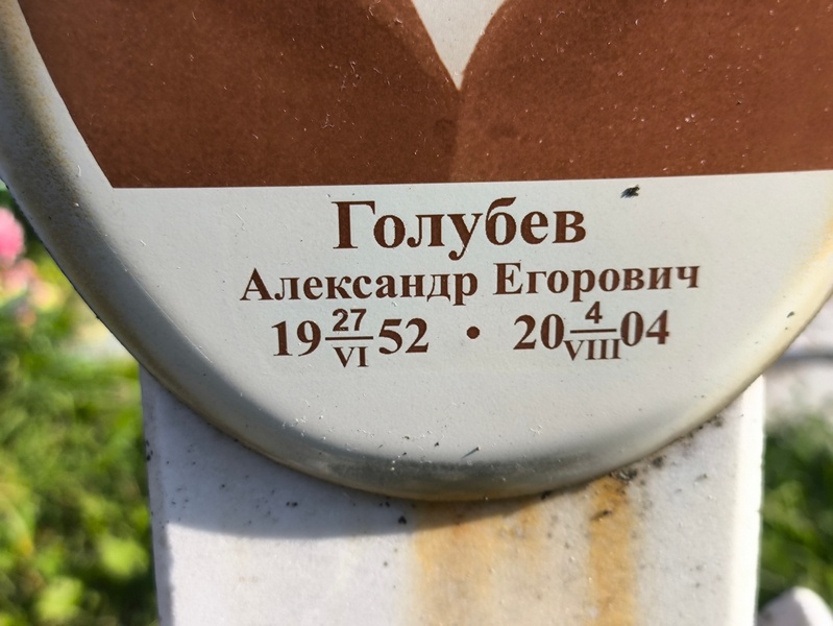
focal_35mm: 50
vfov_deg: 29.1
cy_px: 313
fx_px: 1204
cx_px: 416
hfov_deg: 38.2
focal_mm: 4.71
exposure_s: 1/791
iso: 50
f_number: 1.7
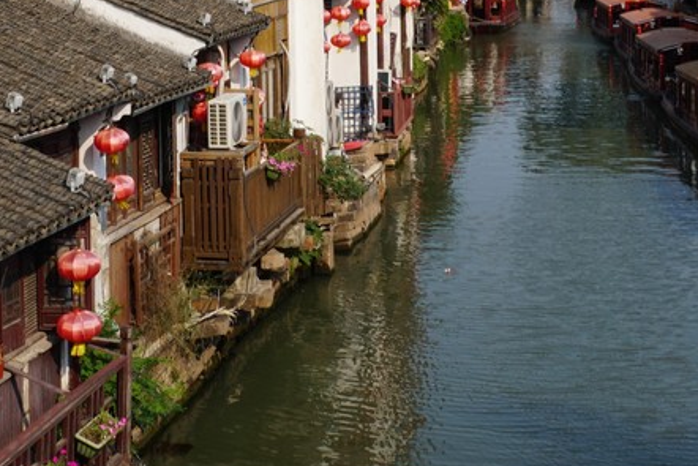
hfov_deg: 26.3
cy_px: -122
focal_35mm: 76
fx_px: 1474
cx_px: 180
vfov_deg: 17.0
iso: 100
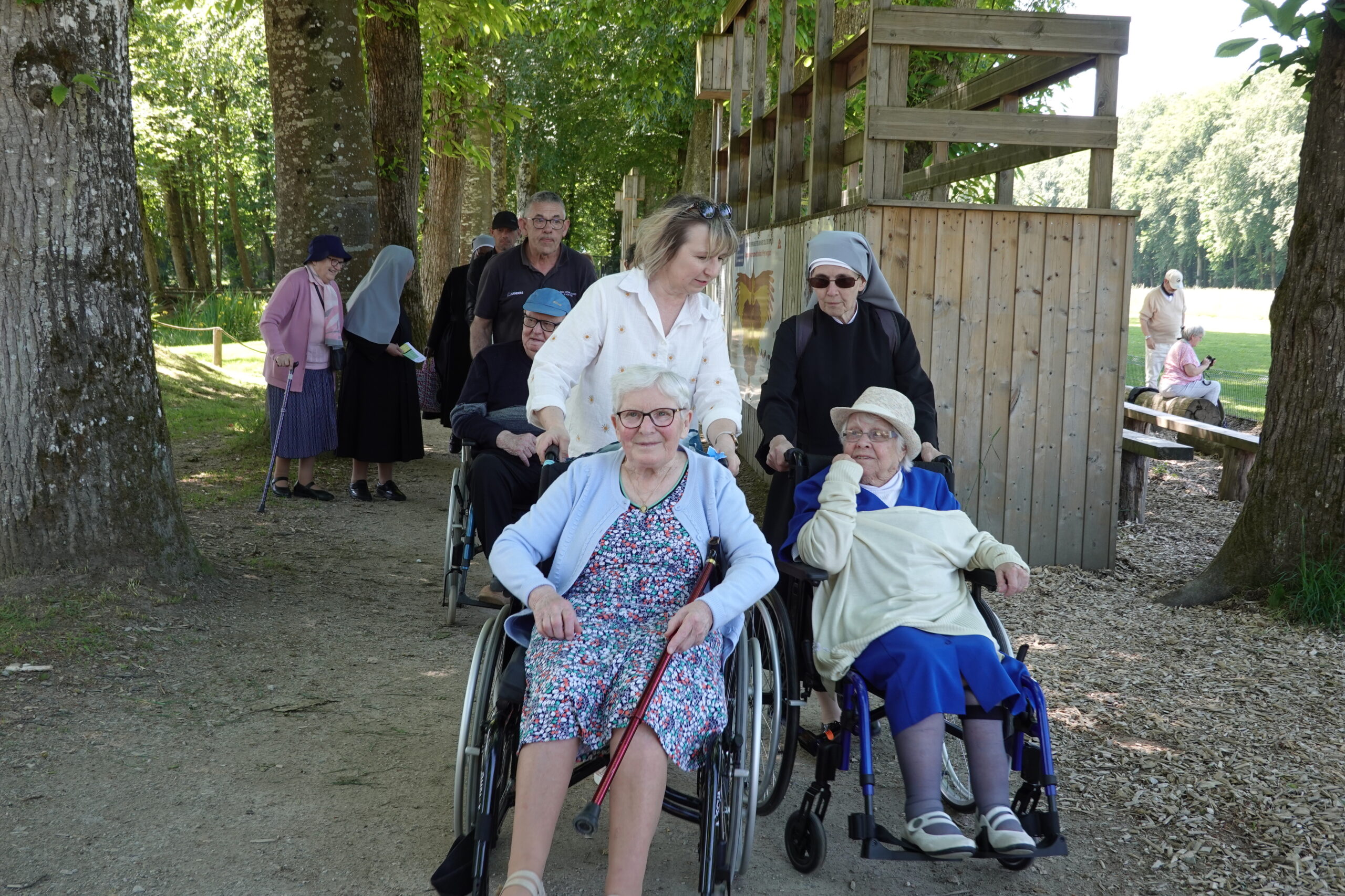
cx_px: 672
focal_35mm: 41
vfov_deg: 32.6
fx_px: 1532
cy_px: 448
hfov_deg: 47.4
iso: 125
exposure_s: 1/60
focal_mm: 15.28
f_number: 4
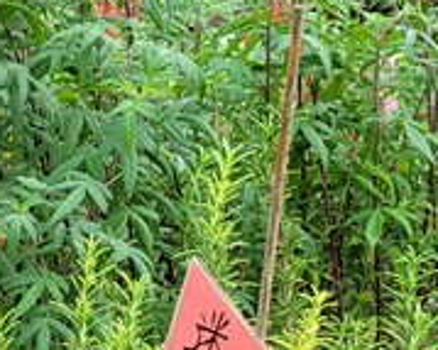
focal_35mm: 142
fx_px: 1840
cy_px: 318
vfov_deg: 10.8
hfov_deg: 12.9
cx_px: -218
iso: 40
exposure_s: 1/535
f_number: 1.8
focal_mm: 5.4
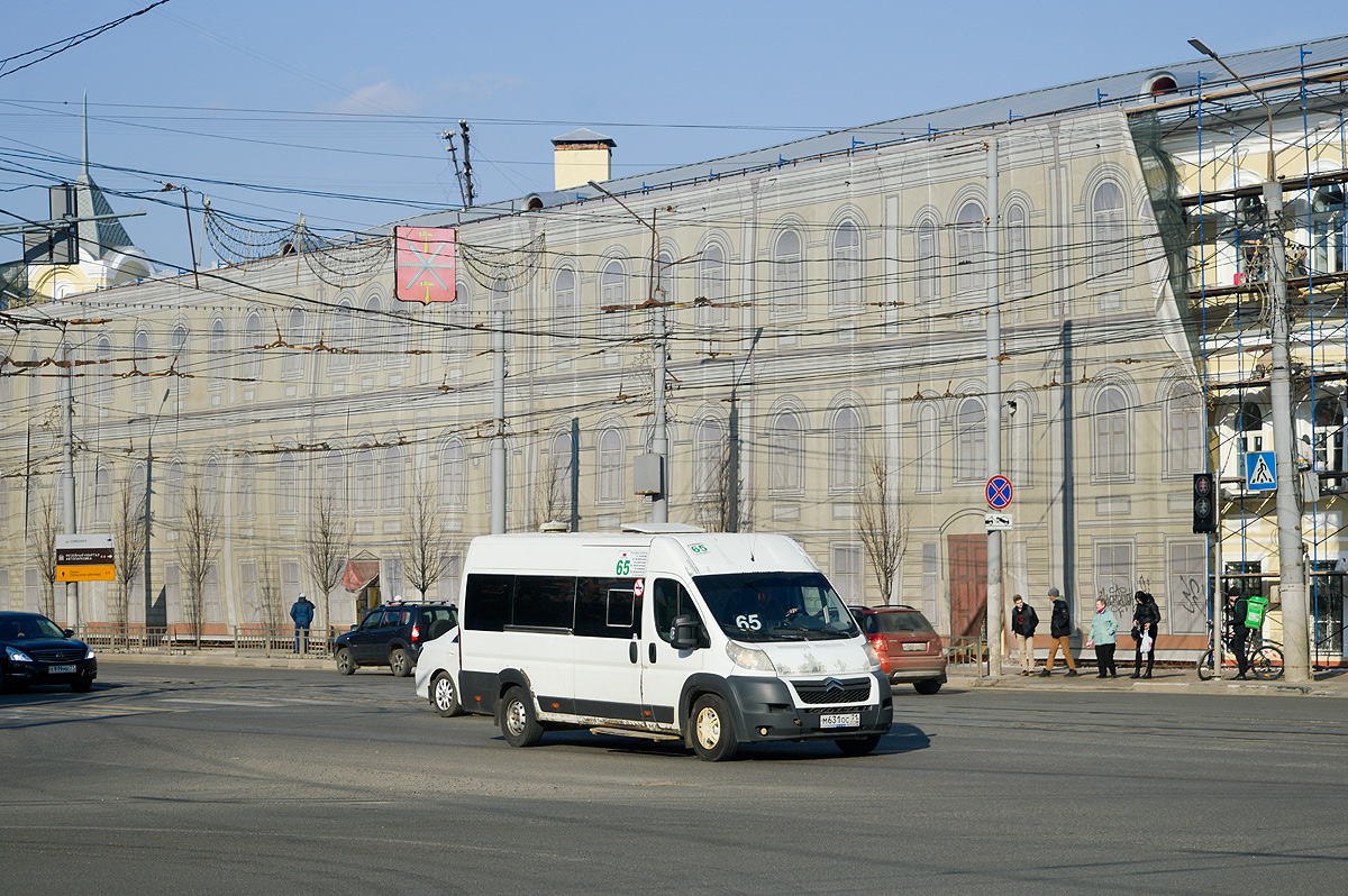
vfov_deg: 16.5
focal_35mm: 82
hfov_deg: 24.6
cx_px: 674
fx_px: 3087
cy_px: 448
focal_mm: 55
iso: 100
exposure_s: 1/1000
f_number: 7.1
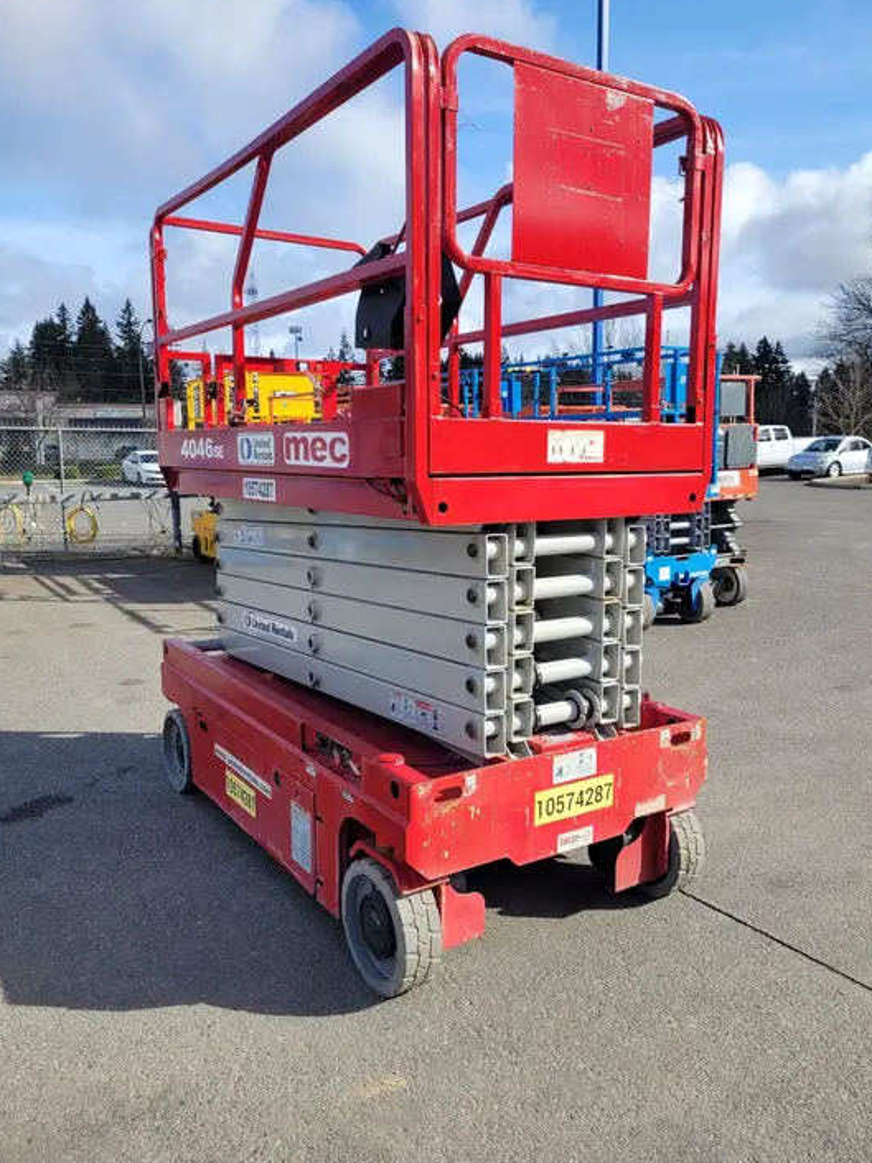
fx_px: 907
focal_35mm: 27
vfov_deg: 65.3
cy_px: 581
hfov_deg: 51.3
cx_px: 437
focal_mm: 5.4
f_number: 1.8
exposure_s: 1/1780
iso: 40
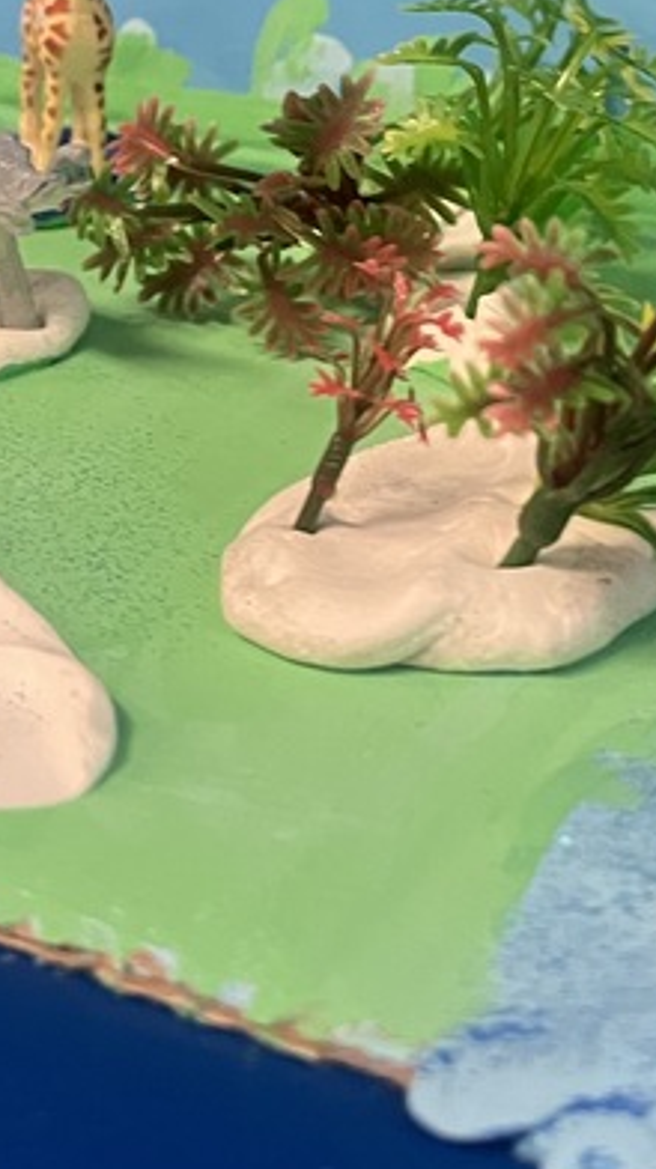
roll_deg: -0.1
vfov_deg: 27.3
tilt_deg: -14.9
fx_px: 2292
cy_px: 66
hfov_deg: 16.2
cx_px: 438
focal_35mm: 74
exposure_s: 1/40
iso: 500
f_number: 1.6
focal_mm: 5.1
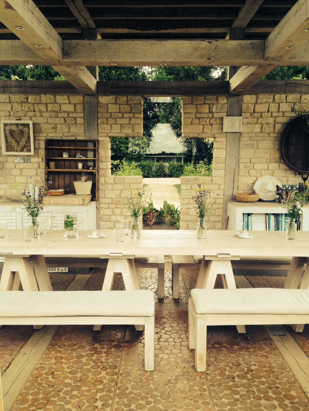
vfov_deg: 55.4
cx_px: 154
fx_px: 393
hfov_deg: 42.9
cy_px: 206
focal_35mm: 33
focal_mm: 4.12
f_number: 2.4
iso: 50
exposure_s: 1/148
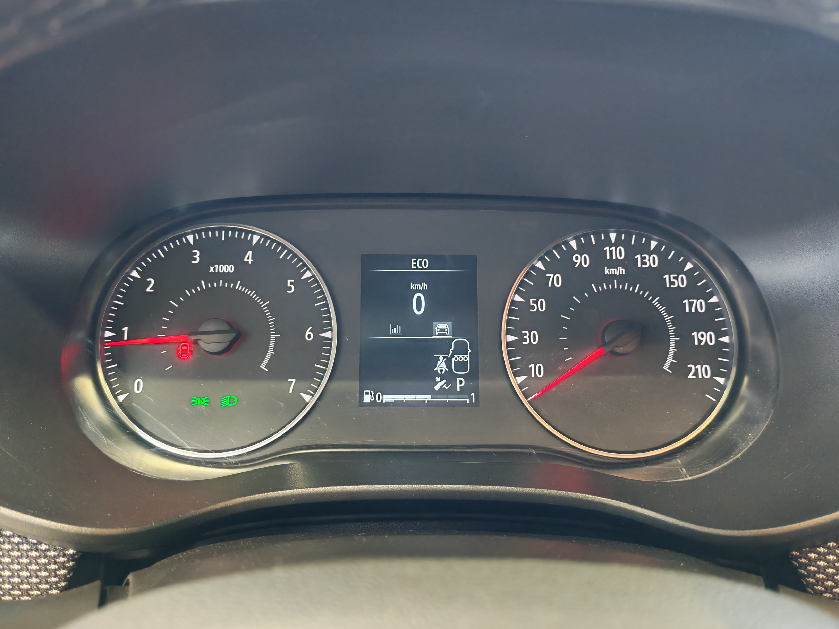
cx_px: 420
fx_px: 776
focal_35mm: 32
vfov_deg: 44.2
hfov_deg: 56.8
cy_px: 314
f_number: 1.9
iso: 2369
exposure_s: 1/33.3
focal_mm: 6.12
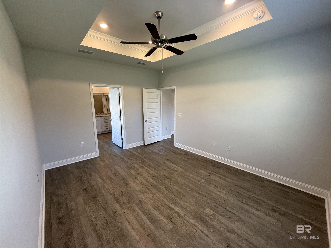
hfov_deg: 102.1
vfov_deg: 85.7
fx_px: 134
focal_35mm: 14
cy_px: 124
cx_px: 166
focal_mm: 2.22
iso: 200
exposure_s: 1/120
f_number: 2.2
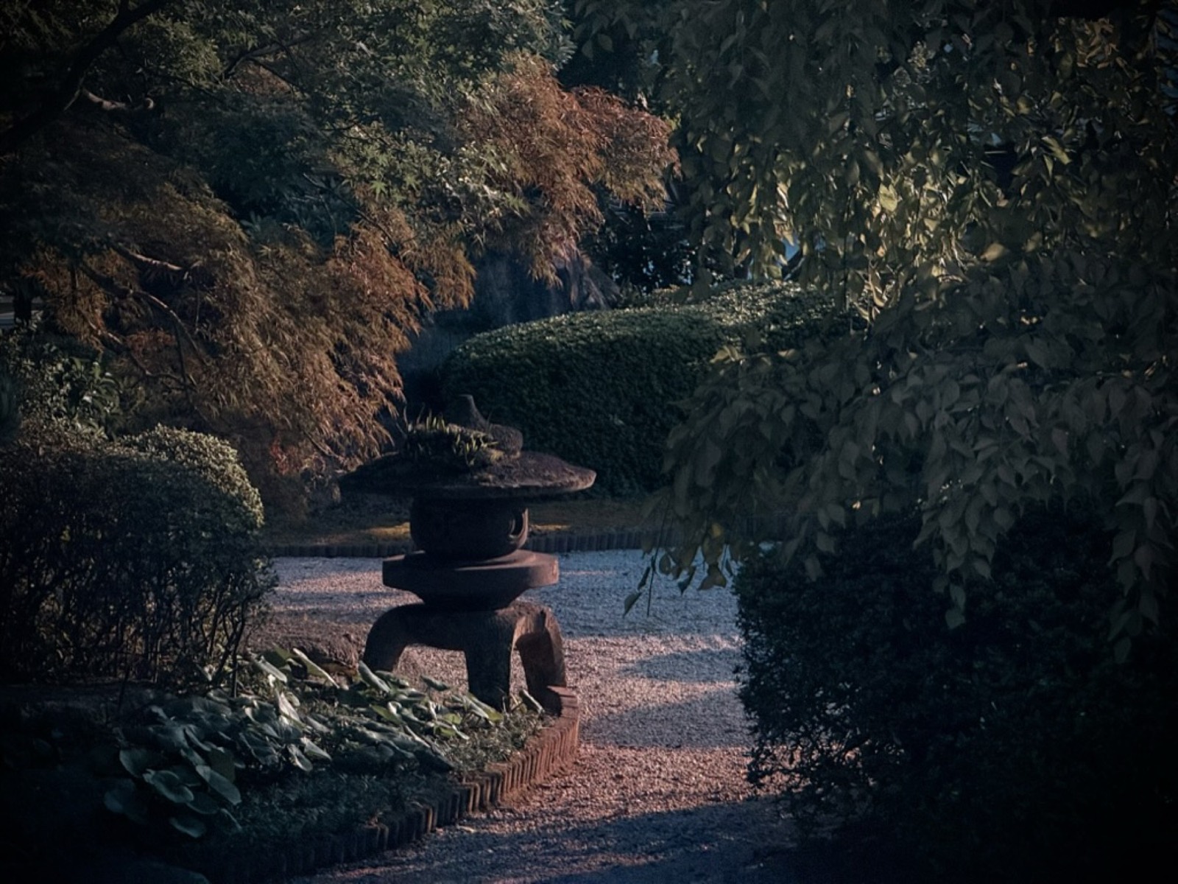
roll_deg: +0.3
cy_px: 442
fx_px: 4084
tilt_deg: -3.3
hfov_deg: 16.4
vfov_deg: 12.3
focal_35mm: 120
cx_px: 589
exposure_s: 1/99
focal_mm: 15.66
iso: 80
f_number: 2.8
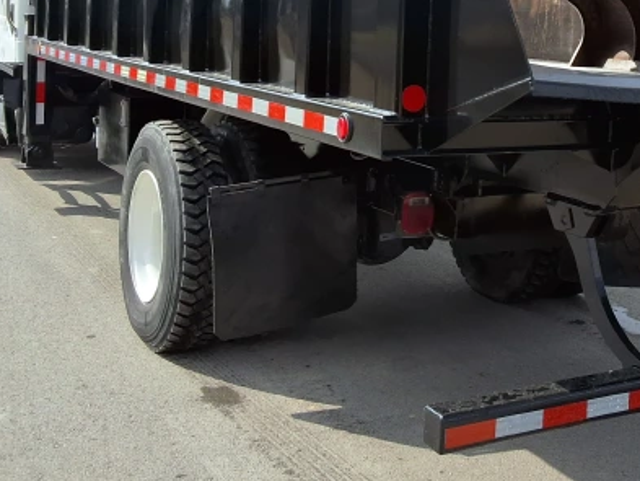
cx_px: 495
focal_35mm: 57
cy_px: 57
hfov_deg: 33.0
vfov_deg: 25.0
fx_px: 1054
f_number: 1.9
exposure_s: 1/2353
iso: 32
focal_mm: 2.91
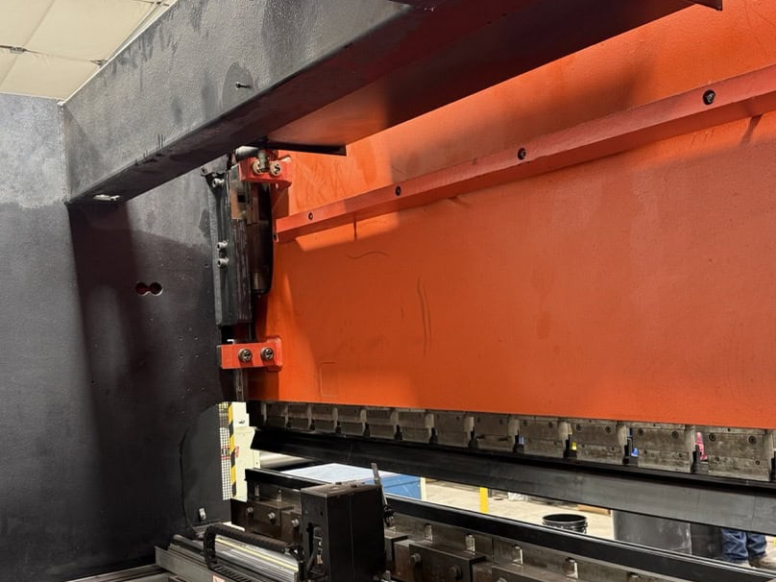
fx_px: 852
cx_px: 369
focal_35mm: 38
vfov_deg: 37.7
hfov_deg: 49.0
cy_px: 319
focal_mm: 6.8
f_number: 1.8
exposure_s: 1/60
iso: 250
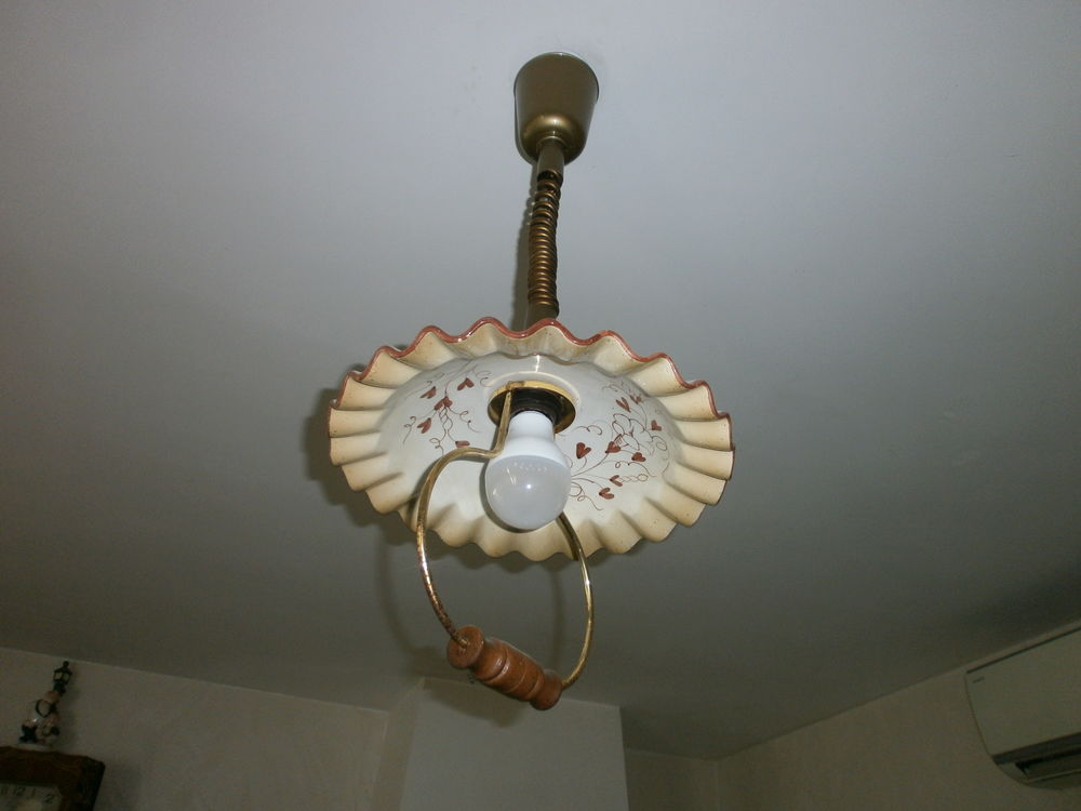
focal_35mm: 27
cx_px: 540
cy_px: 406
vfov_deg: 51.4
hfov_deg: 65.3
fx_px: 843
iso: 125
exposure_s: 1/30
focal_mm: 4.8
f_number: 2.9
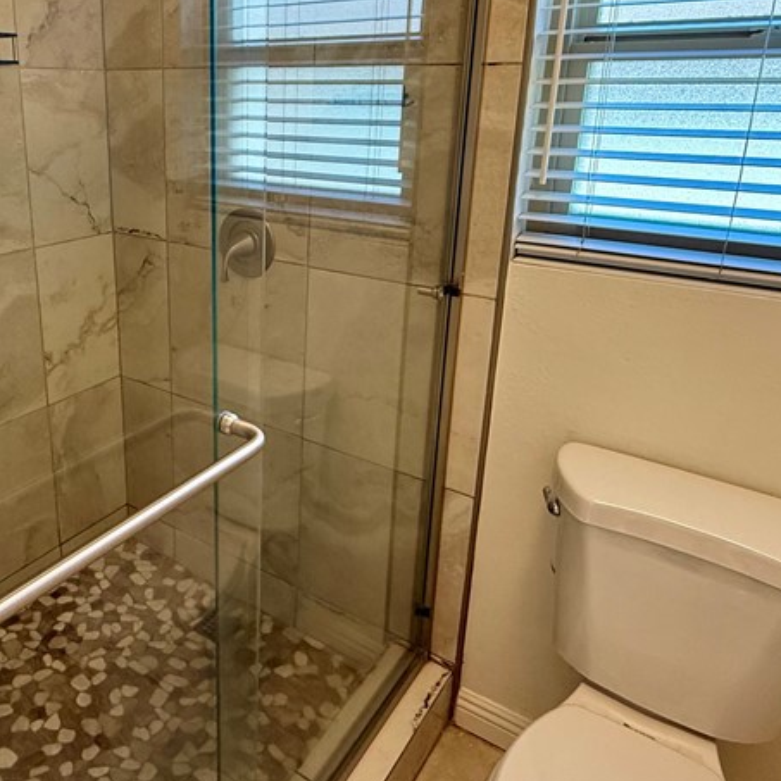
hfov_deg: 55.8
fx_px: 715
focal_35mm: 28
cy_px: 295
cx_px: 247
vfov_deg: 56.6
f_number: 2.2
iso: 200
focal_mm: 2.22
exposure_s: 1/120
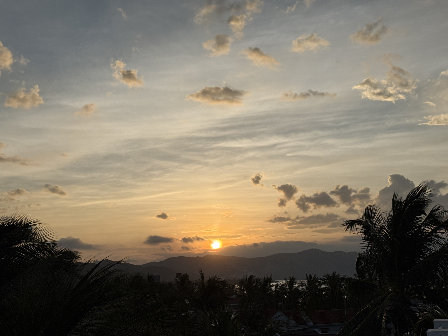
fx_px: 621
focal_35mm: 48
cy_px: 168
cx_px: 224
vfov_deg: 30.3
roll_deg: +1.9
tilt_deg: +10.1
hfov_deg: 39.7
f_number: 1.78
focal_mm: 6.76
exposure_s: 1/8772
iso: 64
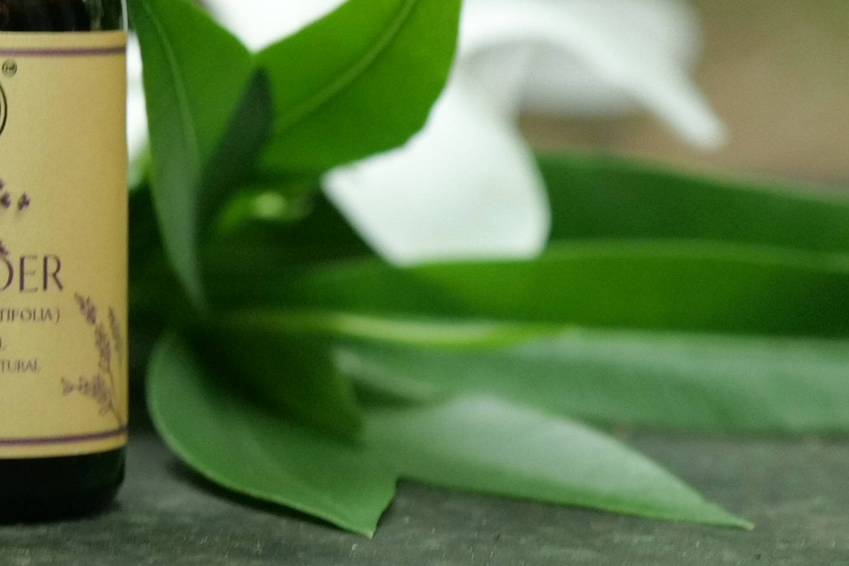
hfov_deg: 9.4
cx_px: -499
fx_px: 4999
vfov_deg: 6.4
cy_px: -361
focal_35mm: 212
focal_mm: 50
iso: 3200
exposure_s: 1/320
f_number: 5.6
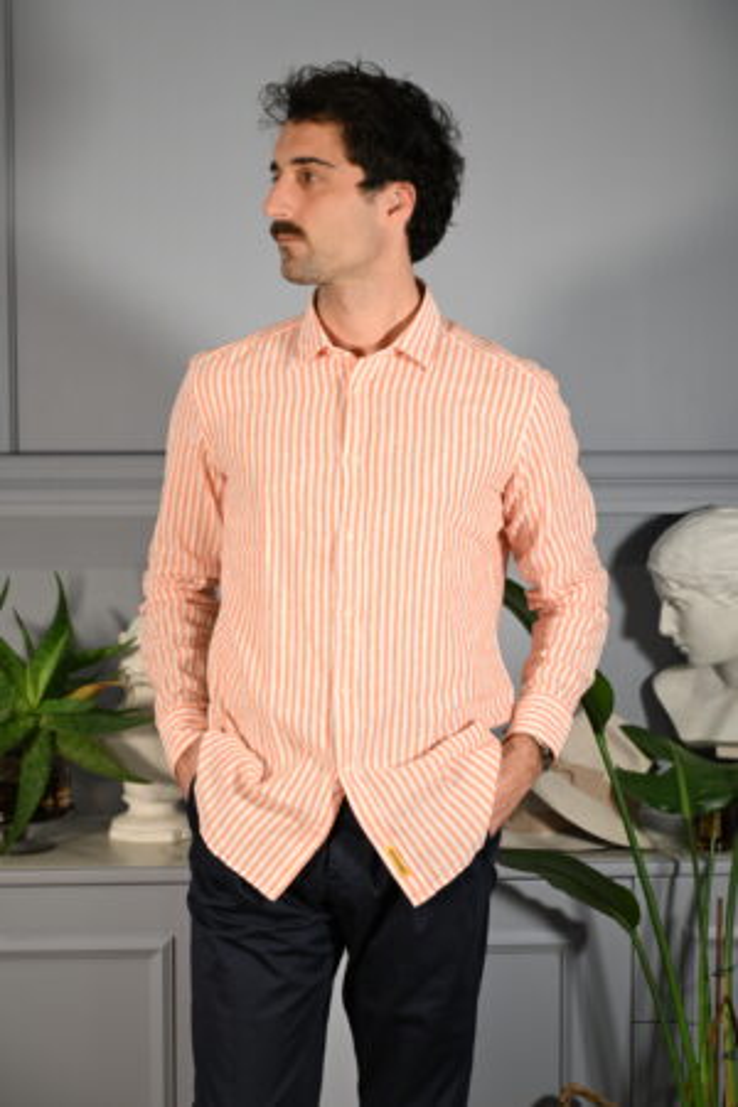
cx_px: 369
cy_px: 554
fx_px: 2168
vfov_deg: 28.6
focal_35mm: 70
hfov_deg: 19.3
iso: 500
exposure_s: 1/30
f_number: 4.8
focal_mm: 47
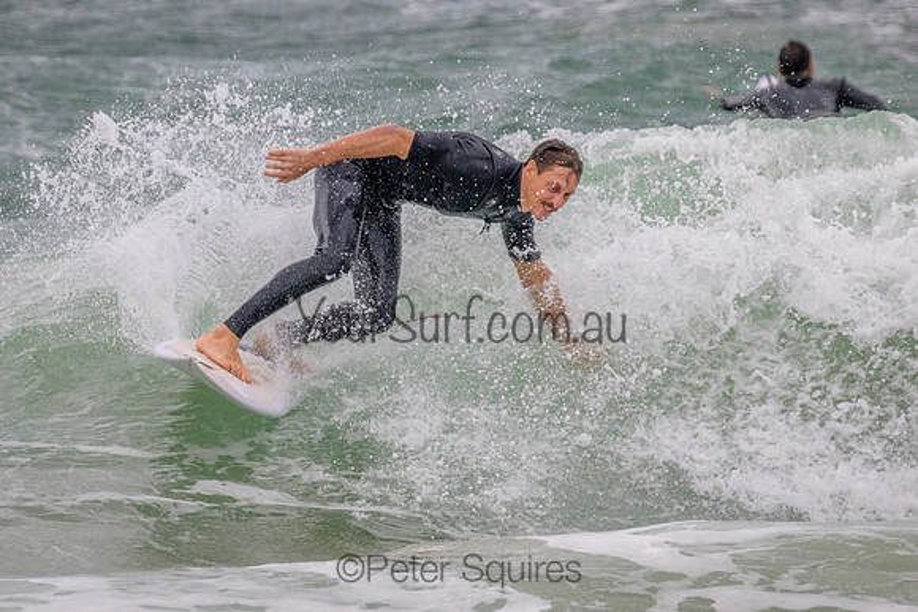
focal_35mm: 1087
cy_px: 329
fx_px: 27734
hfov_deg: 1.9
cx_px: 435
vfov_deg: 1.3
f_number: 11
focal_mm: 800
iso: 3200
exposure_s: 1/2000
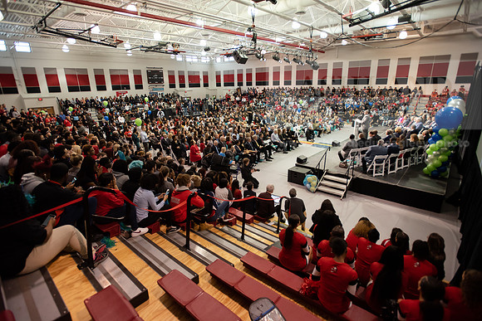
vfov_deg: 64.6
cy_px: 160
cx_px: 241
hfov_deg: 86.9
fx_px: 254
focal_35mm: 19
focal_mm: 19
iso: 2000
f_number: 3.5
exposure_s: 1/200
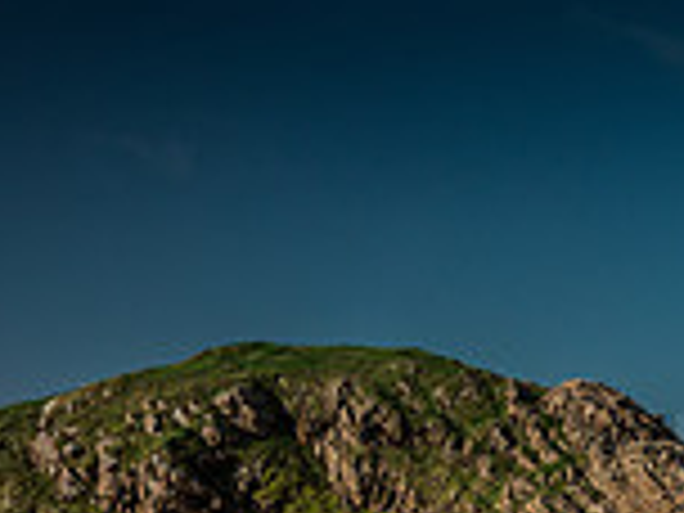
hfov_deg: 15.9
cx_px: 870
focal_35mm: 118
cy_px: 972
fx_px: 2332
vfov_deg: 11.5
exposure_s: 1
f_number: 7.1
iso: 320
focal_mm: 28
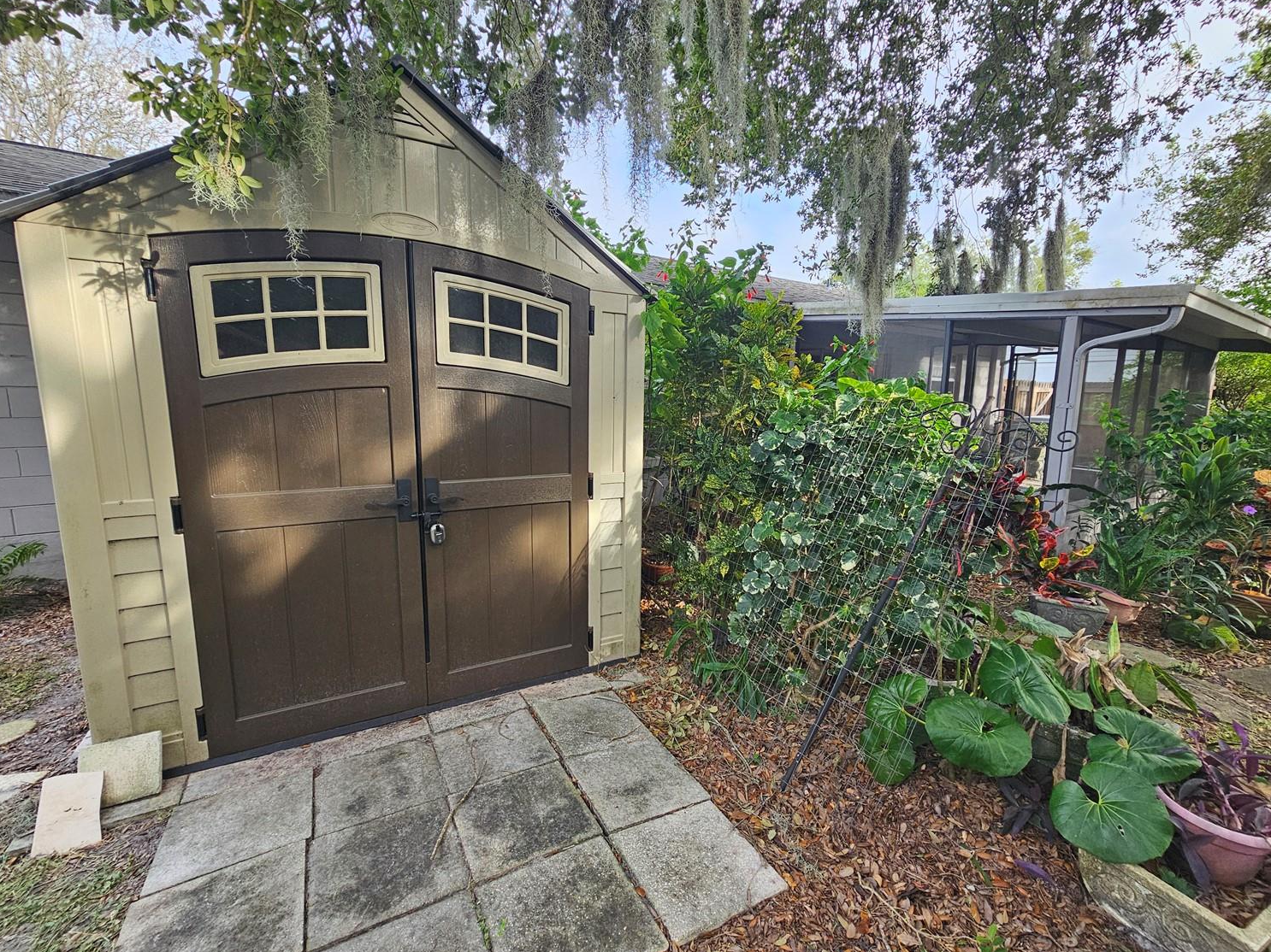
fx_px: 514
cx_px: 655
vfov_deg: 85.7
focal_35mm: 14
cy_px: 478
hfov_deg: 102.0
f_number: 2.2
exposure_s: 1/120
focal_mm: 2.2
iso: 64
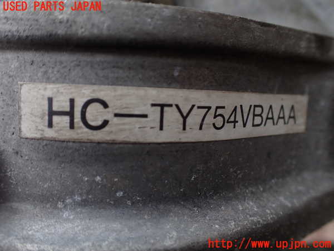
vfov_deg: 46.8
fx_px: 289
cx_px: 167
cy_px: 126
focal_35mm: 30
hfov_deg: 60.0
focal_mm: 5.4
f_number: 2.3
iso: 100
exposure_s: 1/125
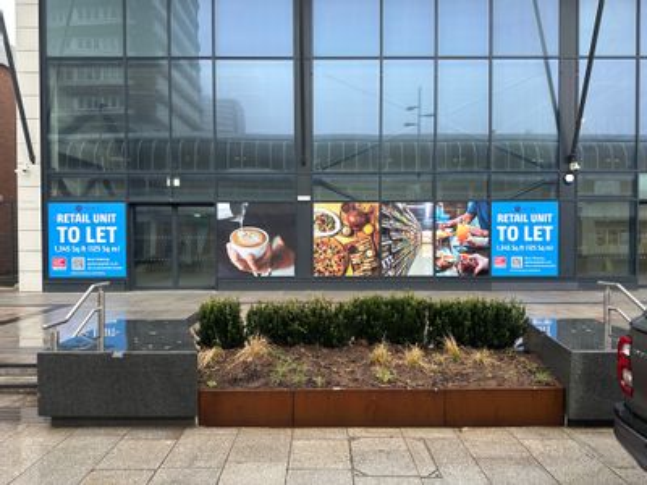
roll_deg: +0.5
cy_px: 242
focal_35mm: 24
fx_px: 449
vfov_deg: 56.8
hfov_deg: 71.6
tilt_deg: -0.8
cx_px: 324
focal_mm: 6.86
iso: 64
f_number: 1.78
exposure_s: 1/121
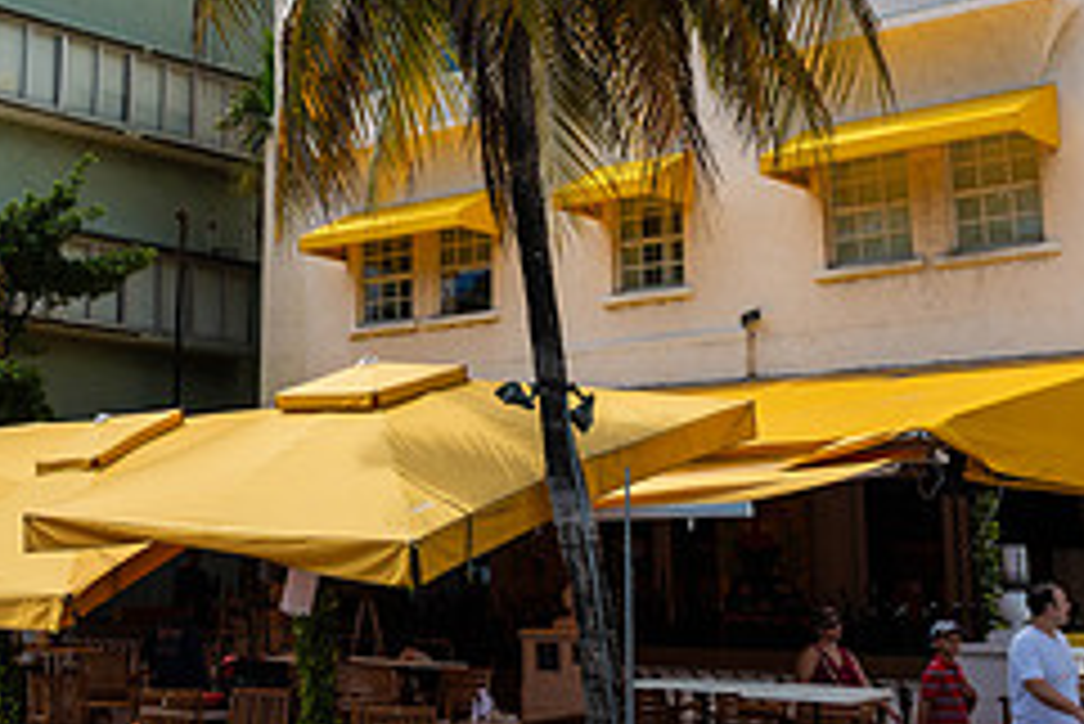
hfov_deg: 32.2
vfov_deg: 22.5
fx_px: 1808
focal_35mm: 60
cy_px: 205
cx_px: 171
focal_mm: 24
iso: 100
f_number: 11
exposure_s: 1/125
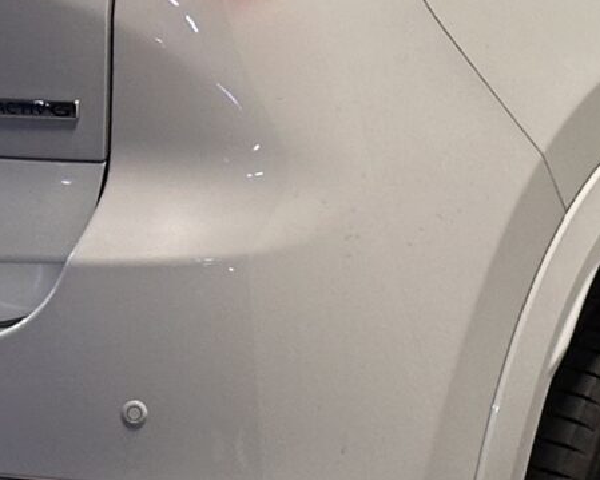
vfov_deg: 5.8
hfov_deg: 7.2
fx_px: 4740
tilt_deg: -3.4
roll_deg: -0.3
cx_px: 361
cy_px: -11
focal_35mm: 267
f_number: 1.78
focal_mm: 6.86
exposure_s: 1/50
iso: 125
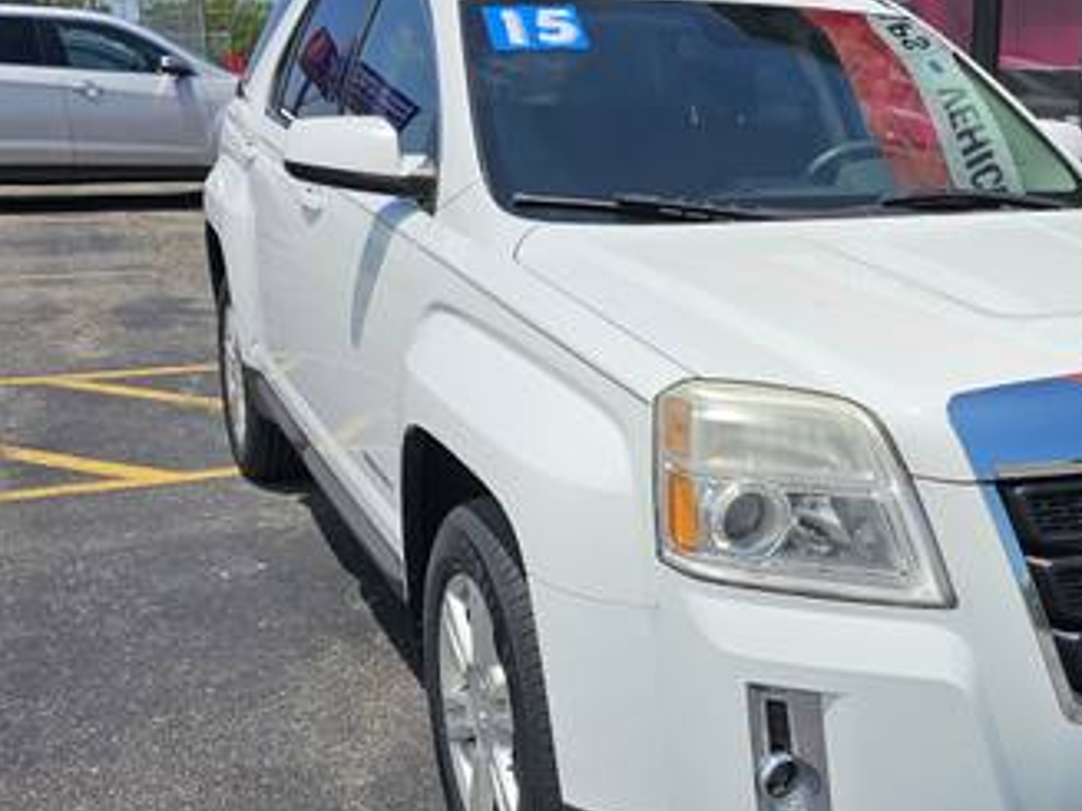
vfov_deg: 32.2
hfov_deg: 40.1
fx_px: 1406
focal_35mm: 45
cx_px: 893
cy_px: 397
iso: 10
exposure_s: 1/1654
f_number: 1.7
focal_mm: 6.3
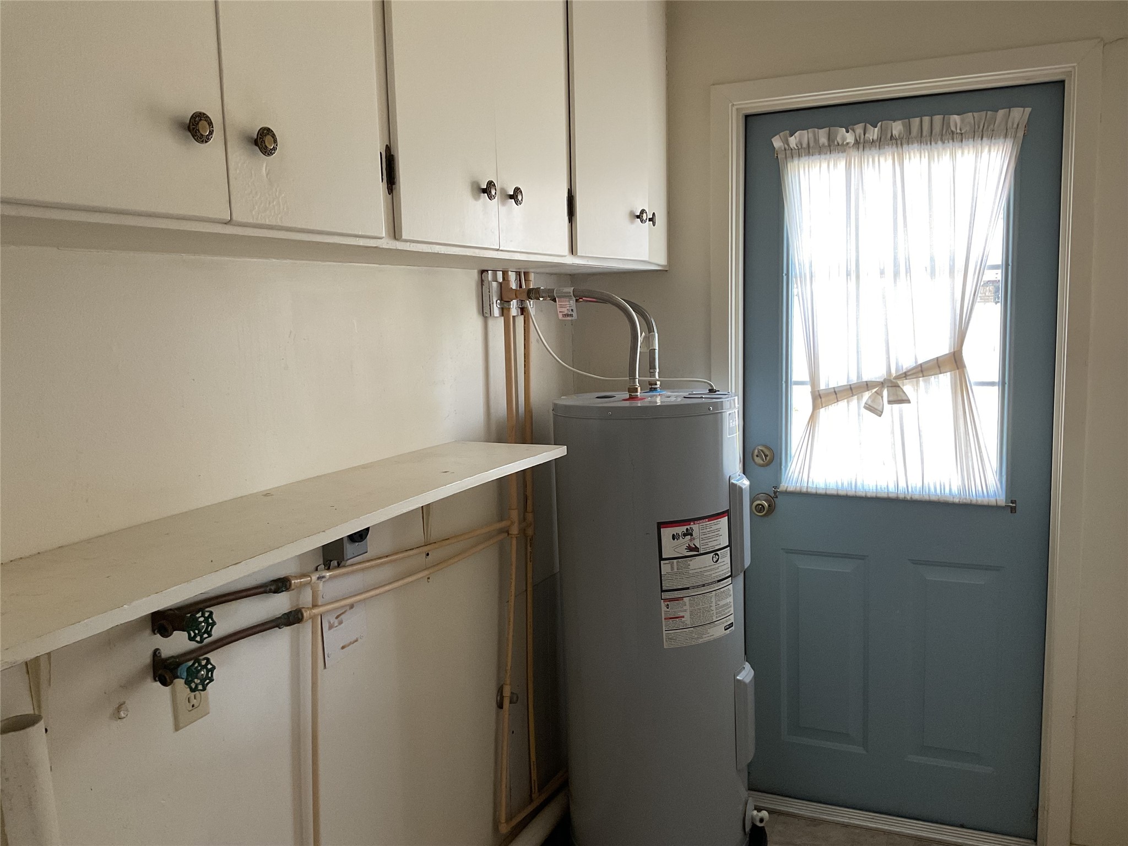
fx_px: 945
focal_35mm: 29
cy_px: 423
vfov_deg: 48.2
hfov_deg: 61.7
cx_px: 564
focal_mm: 3
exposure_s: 1/60
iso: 125
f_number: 1.8
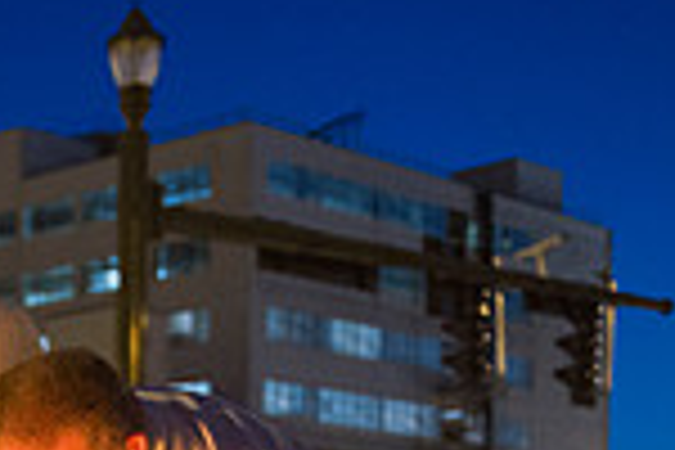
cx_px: -414
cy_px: 801
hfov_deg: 16.7
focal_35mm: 108
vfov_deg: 11.7
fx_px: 2025
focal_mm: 28
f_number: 2.8
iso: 3200
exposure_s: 1/60
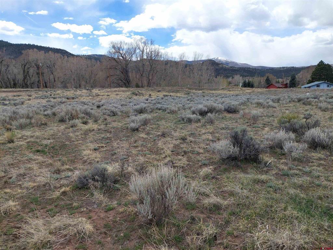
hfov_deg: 71.6
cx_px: 166
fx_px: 231
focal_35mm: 24
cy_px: 125
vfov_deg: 56.8
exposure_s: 1/1482
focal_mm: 5.23
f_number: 1.8
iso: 40
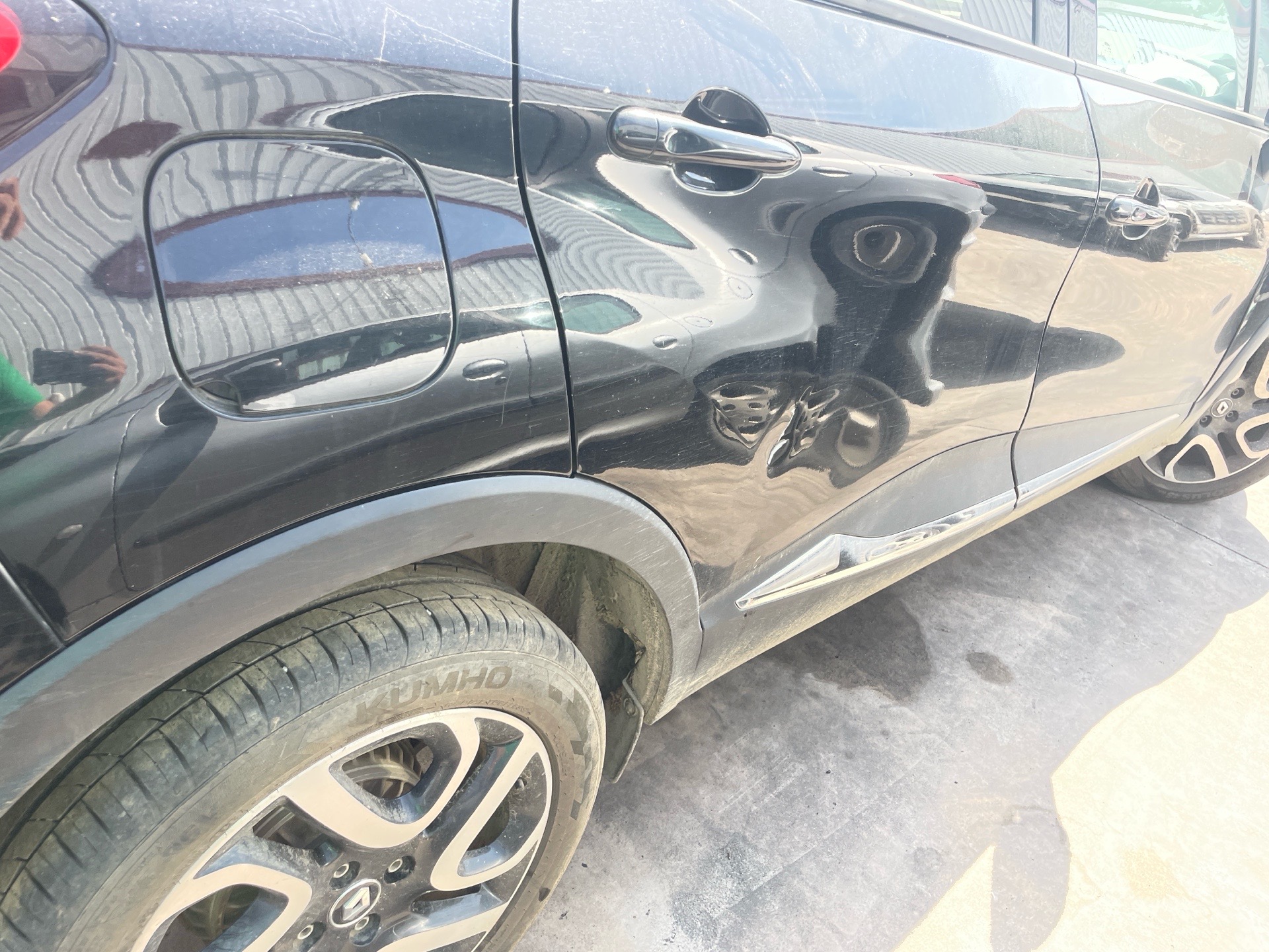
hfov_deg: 67.3
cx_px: 634
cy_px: 476
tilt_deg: -36.5
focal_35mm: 26
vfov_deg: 53.1
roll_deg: -6.8
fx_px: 953
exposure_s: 1/399
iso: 32
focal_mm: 4.2
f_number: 1.6
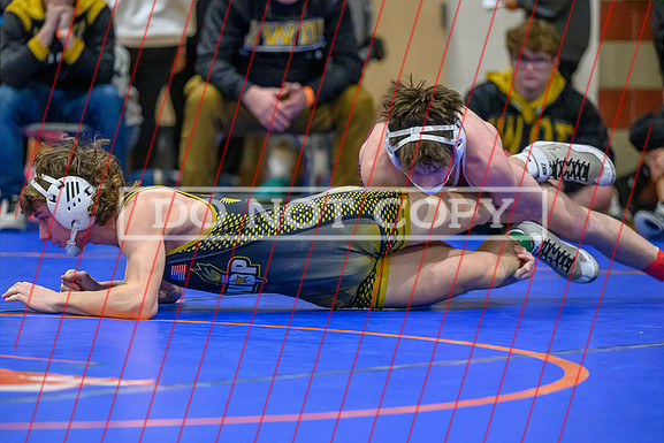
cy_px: 236
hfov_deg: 10.1
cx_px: 348
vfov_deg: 6.8
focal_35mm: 203
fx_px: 3745
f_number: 2.8
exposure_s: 1/800
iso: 7200
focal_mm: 155
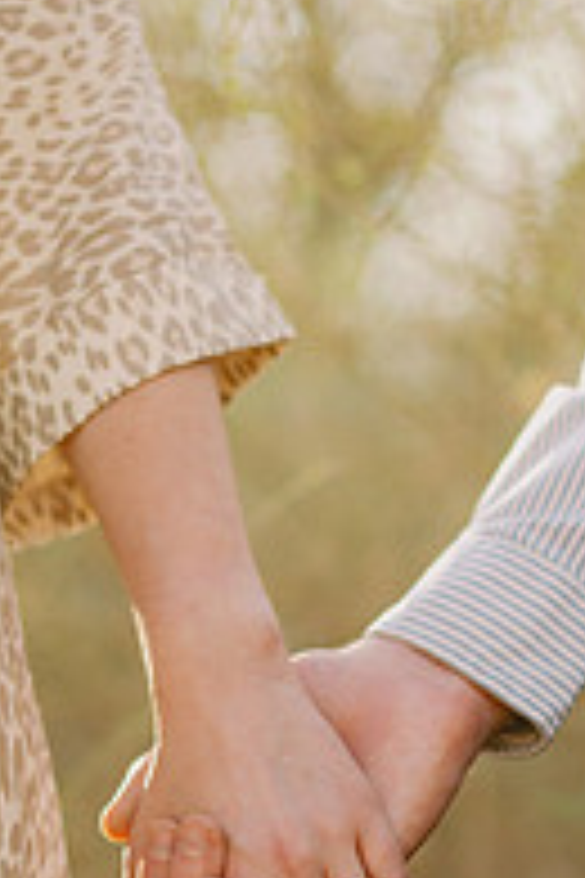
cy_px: 833
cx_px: 308
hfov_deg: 7.0
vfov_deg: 10.4
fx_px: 4777
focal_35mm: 196
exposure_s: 1/2000
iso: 100
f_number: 2
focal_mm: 85
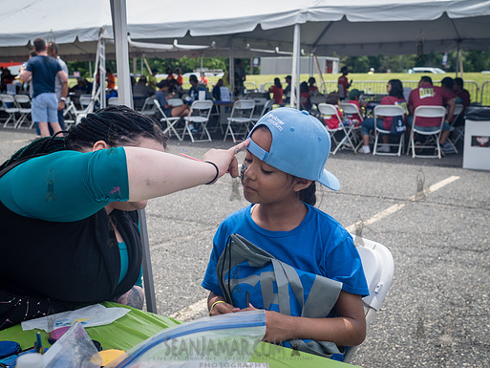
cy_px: 184
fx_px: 595
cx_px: 235
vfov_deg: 34.4
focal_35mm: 42
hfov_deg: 44.8
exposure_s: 1/500
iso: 200
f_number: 5.6
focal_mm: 35
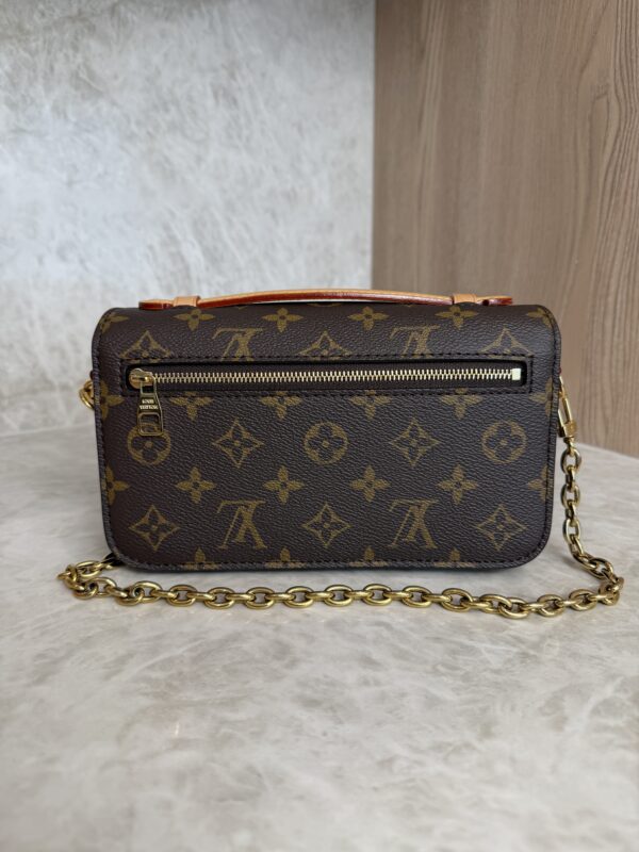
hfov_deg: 56.8
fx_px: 591
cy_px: 426
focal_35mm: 24
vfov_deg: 71.6
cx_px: 320
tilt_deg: -14.5
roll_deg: +0.3
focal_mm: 6.76
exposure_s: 1/120
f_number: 1.78
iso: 80
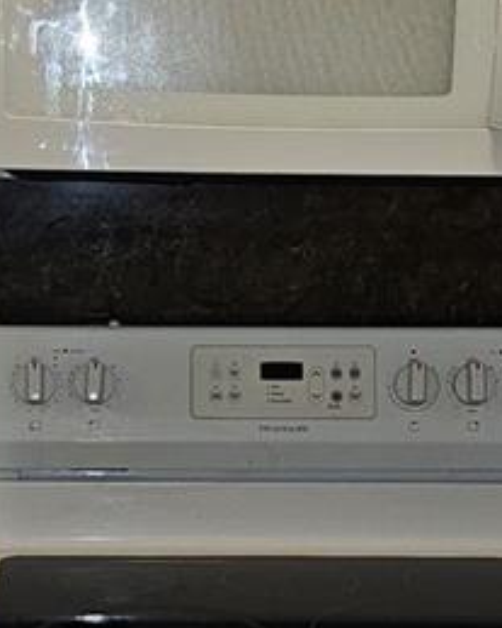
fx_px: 1933
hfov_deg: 14.8
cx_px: 172
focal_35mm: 104
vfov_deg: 18.4
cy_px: 441
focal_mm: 6.3
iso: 125
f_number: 1.7
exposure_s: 1/40
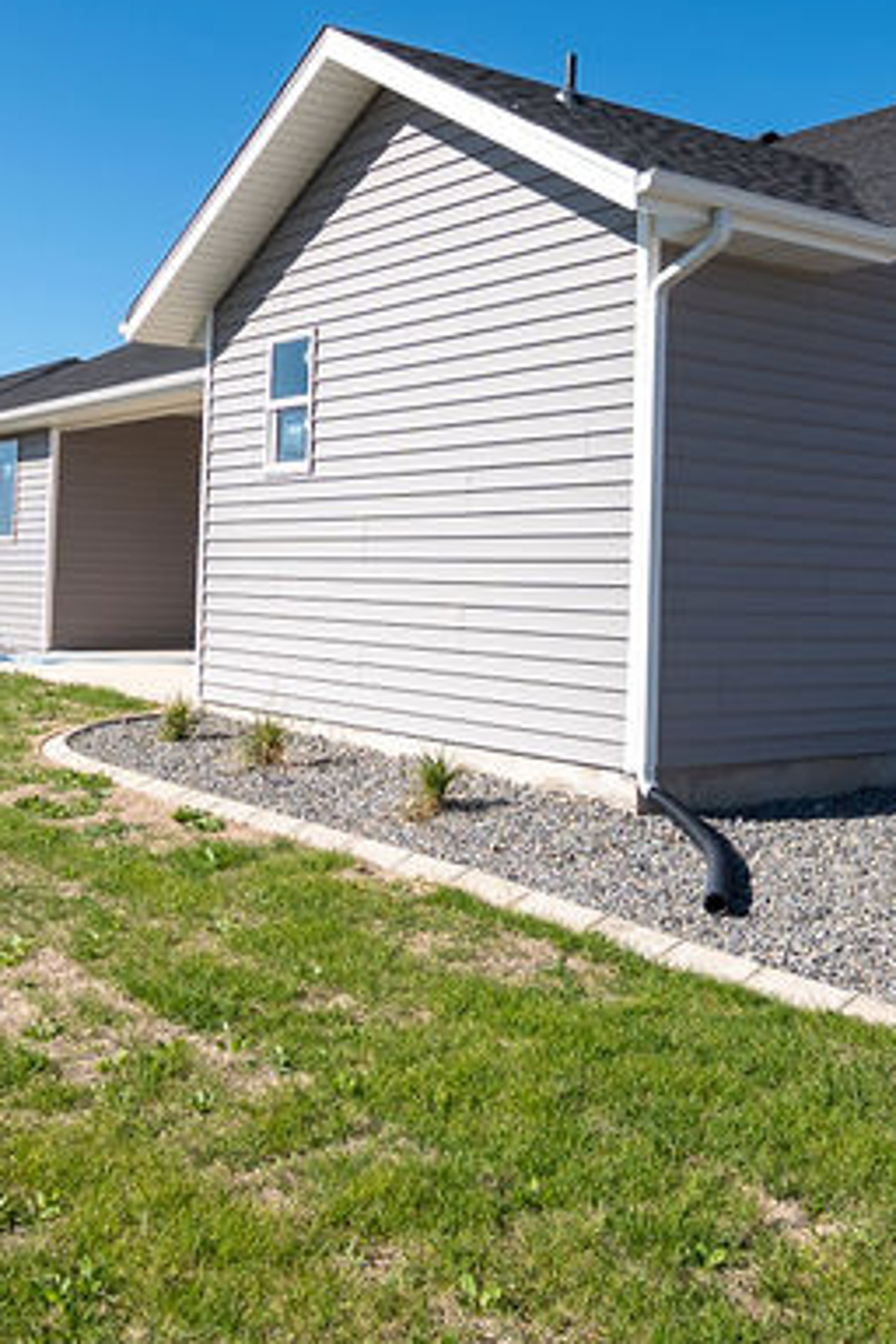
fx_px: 1493
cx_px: 606
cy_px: 502
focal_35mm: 40
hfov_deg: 33.1
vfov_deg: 48.0
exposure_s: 1/1600
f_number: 4
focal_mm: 10
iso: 100
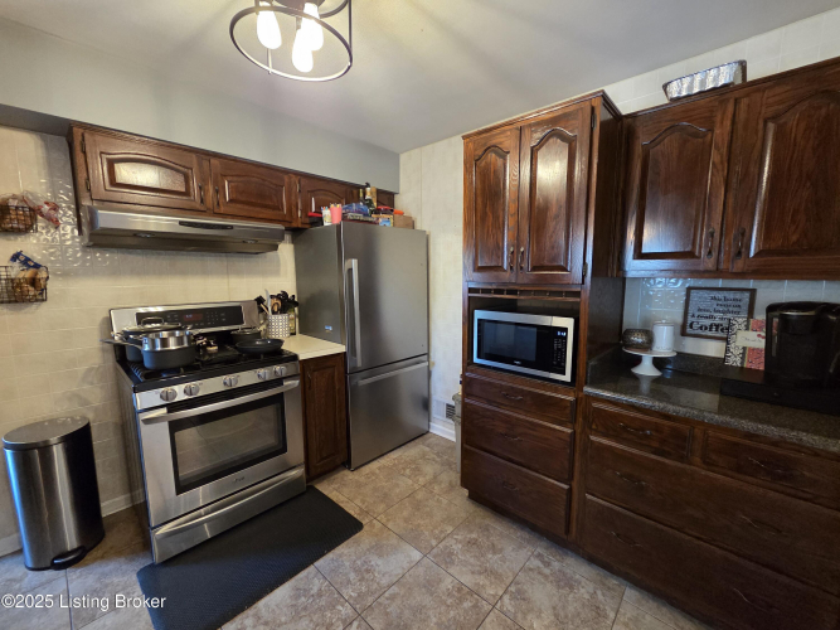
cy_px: 315
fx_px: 315
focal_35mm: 13
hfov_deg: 106.2
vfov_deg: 89.9
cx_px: 420
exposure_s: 1/60
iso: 1000
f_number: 2.2
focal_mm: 2.2
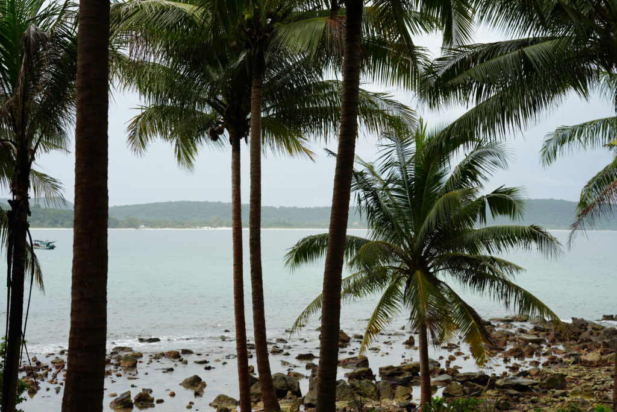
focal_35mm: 48
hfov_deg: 41.1
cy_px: 206
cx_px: 308
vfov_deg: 28.1
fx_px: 823
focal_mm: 48
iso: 100
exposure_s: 1/200
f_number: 5
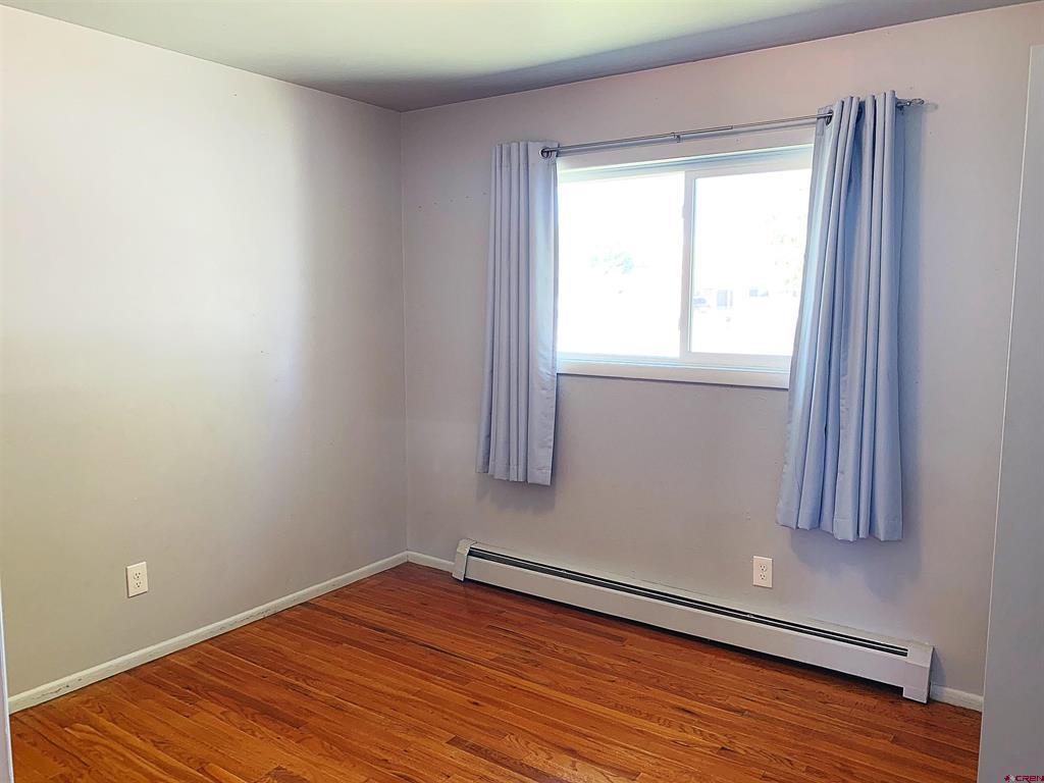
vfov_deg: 53.1
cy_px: 392
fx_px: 784
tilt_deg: -3.8
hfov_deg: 67.3
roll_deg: -0.5
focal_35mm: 26
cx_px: 522
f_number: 1.8
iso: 100
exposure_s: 1/60
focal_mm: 4.25
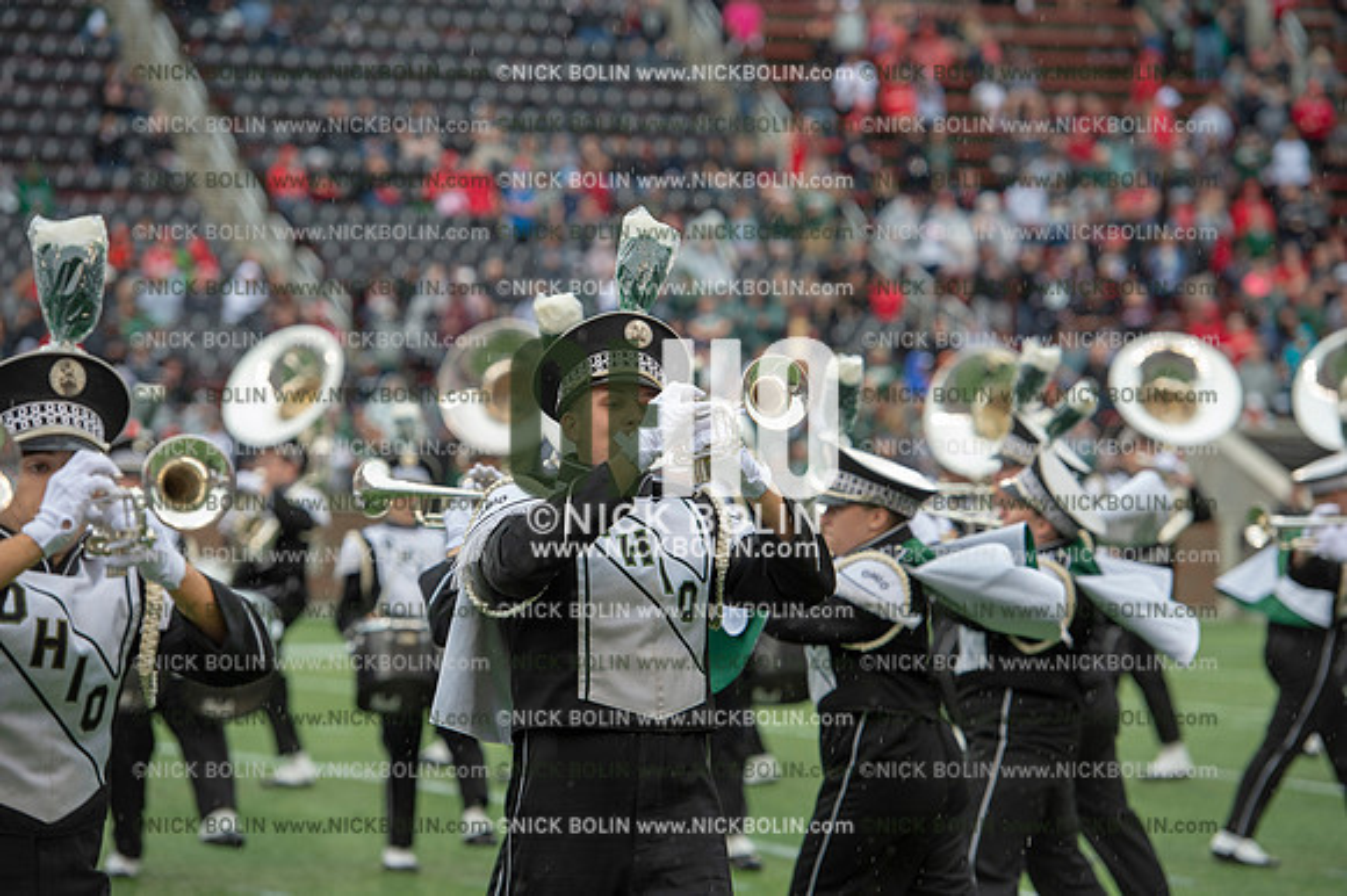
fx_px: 5422
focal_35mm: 145
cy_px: 448
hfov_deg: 14.2
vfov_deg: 9.5
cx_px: 674
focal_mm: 145
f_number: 4
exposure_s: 1/500
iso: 400
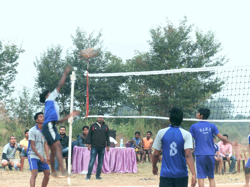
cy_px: 94
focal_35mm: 115
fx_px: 831
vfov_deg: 12.9
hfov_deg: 17.1
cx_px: 125
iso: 100
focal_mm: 20.6
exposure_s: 1/30
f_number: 7.1
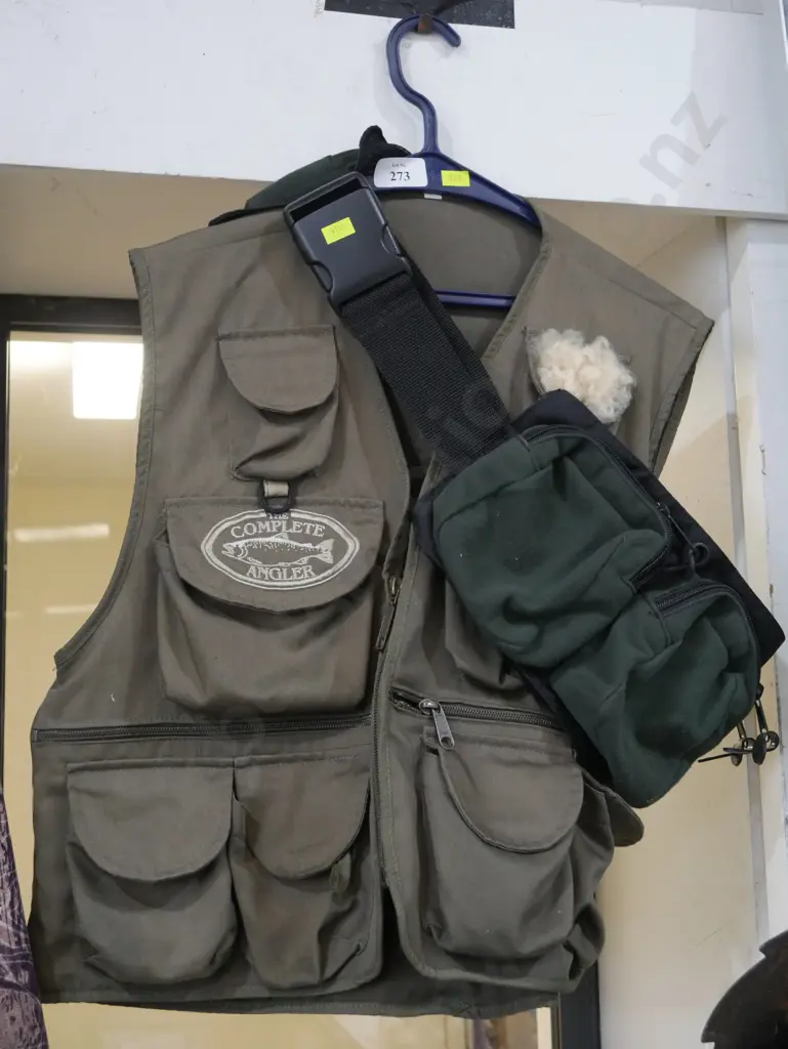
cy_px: 524
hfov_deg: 29.1
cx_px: 394
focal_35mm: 50
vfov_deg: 38.2
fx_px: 1516
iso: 2500
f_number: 5.3
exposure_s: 1/60
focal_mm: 25
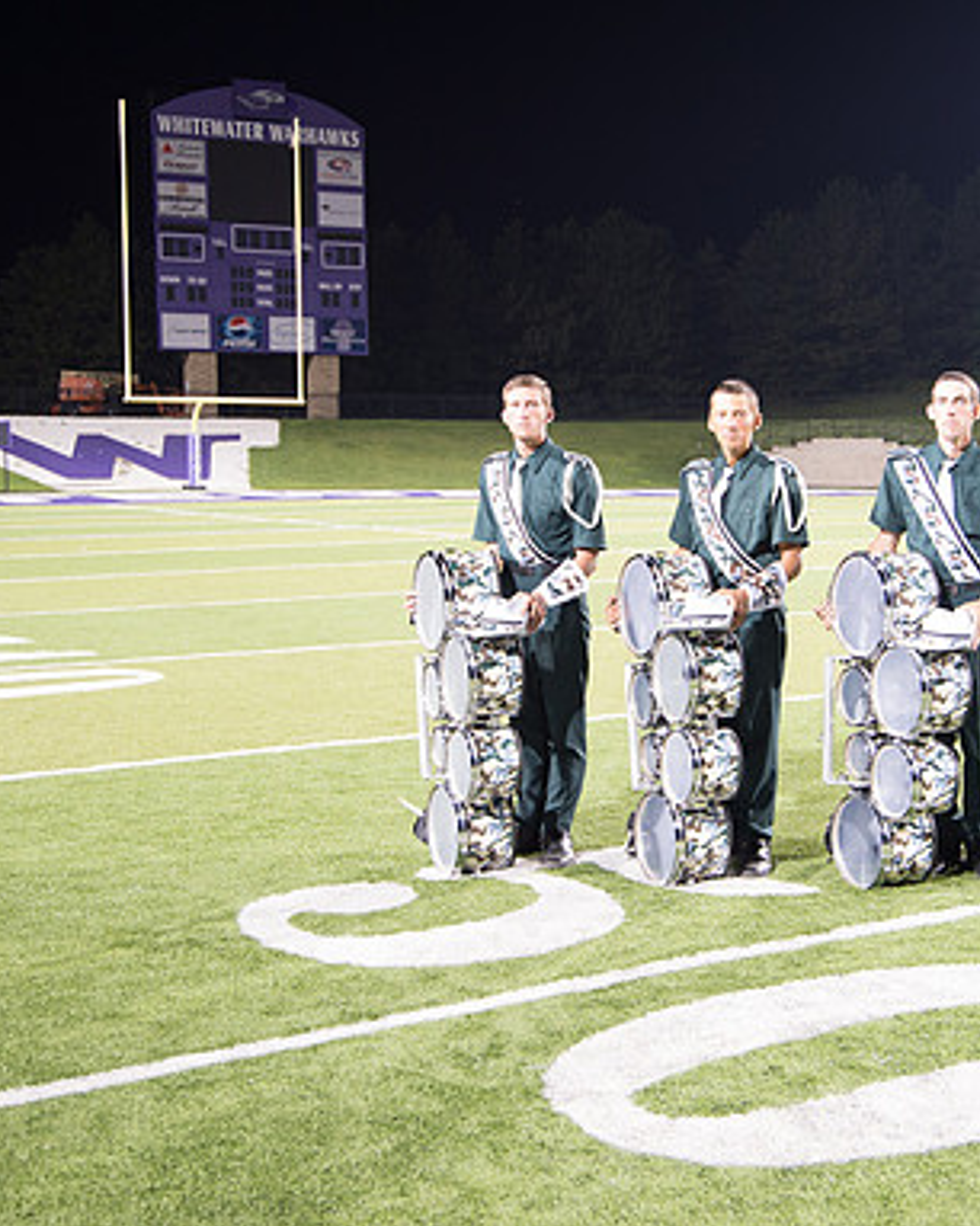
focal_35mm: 54
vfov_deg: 34.8
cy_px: 615
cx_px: 682
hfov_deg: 27.8
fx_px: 1959
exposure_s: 1/20
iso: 1000
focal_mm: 38
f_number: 5
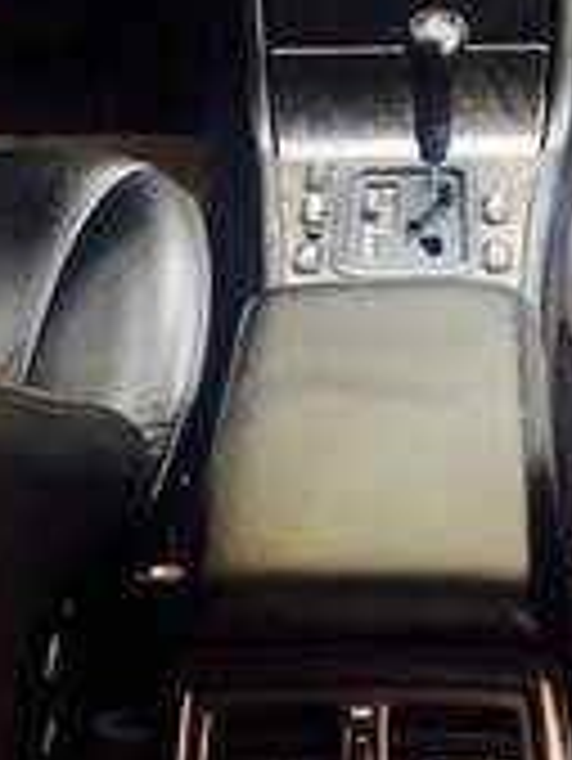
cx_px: 347
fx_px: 1870
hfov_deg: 17.4
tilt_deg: -17.5
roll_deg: +1.1
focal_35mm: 85
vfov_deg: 21.7
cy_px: -85
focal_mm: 4.15
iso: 80
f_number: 2.2
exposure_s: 1/33
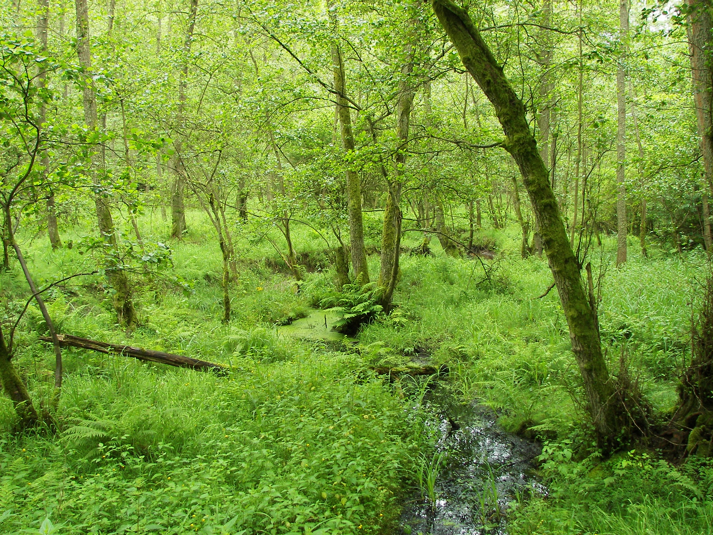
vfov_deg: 39.7
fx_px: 742
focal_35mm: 36
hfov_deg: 51.4
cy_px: 268
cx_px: 356
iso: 64
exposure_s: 1/30
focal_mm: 6
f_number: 2.8
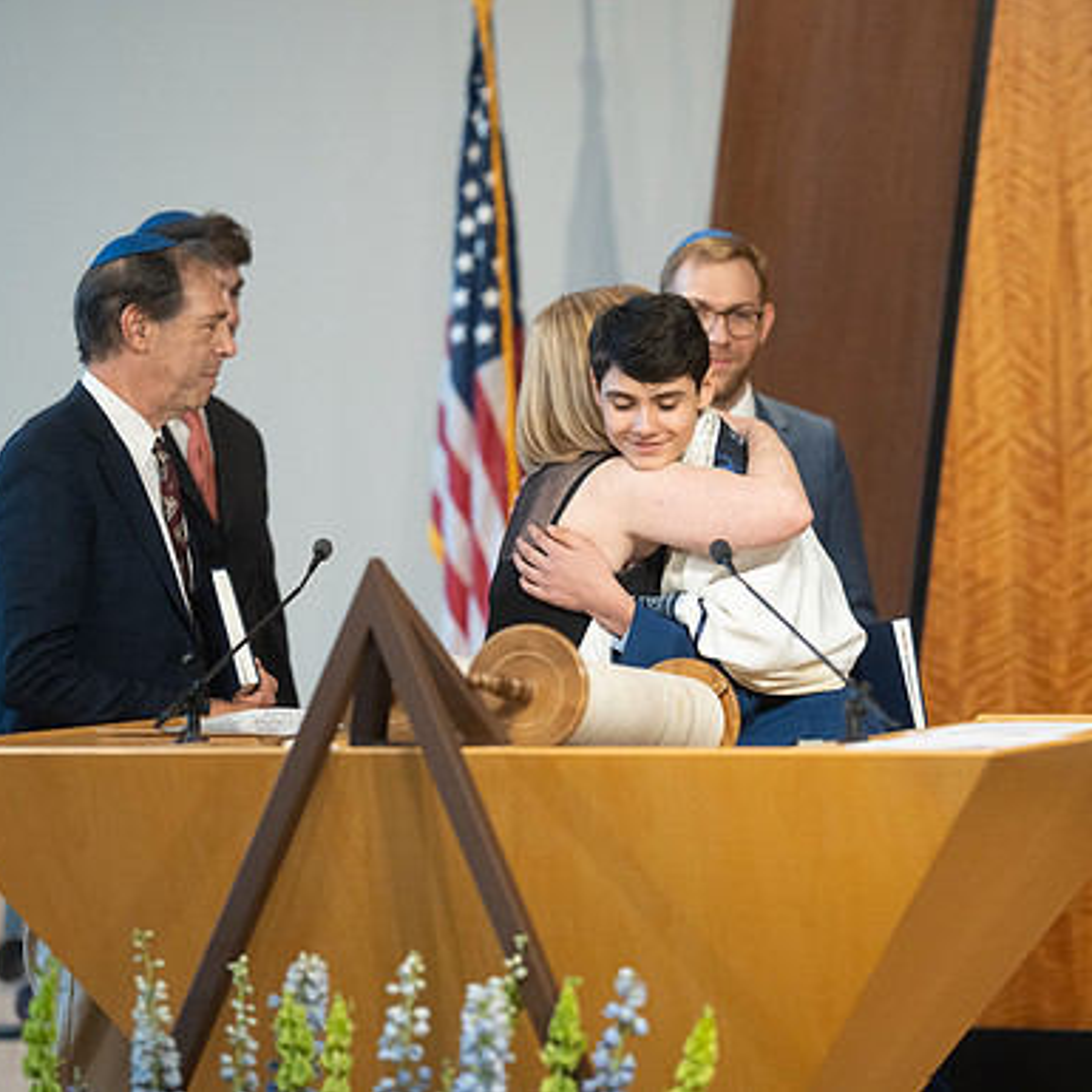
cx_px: 647
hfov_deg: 10.1
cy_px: 546
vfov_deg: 10.1
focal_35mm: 173
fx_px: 6174
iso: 3200
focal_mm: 135
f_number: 1.8
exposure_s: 1/400
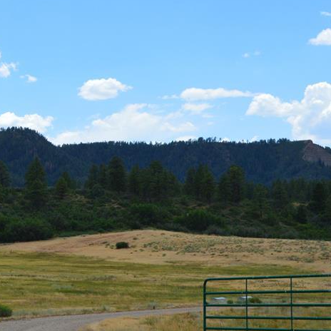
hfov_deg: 18.9
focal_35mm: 90
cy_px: 209
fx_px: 974
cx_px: 14
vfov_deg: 19.3
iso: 400
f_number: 11
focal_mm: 32
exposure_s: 1/500
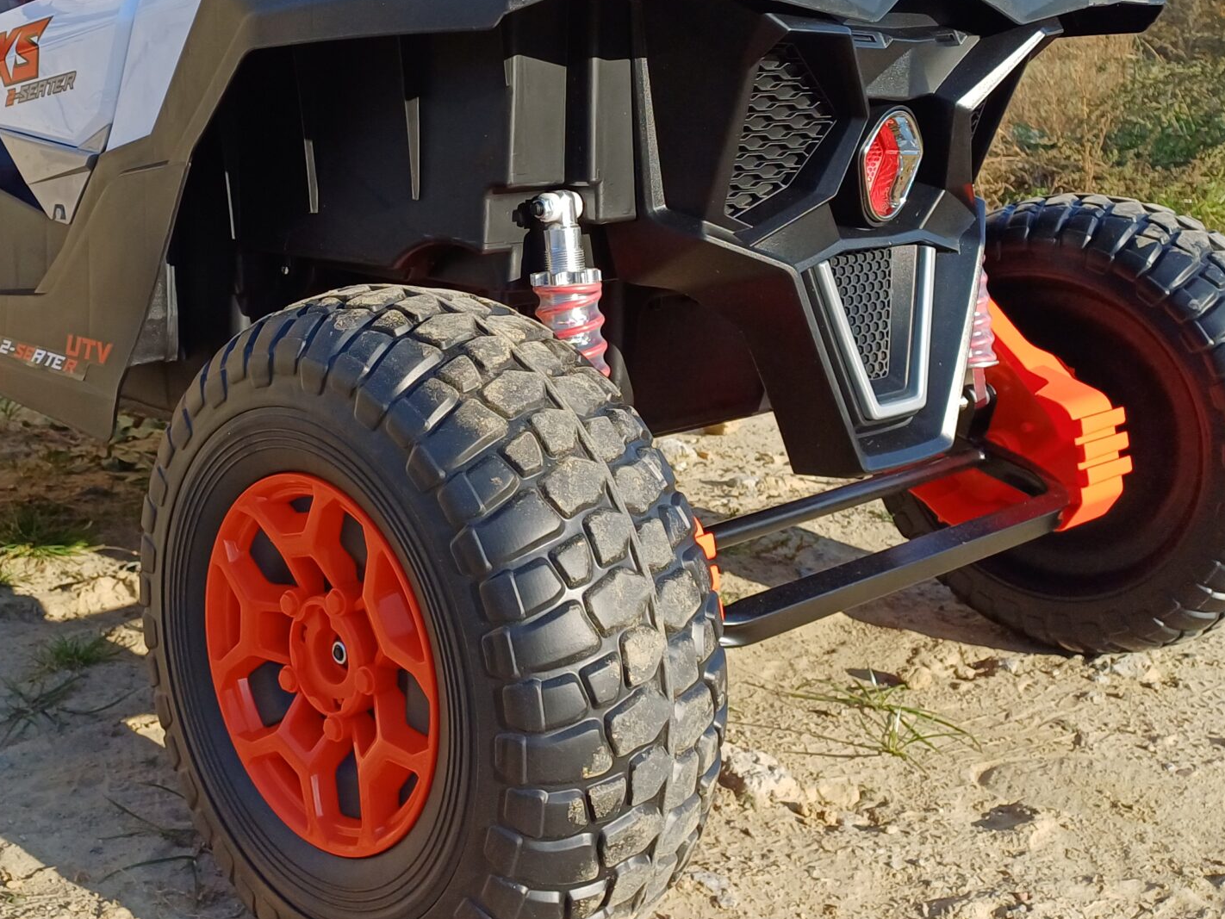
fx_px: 1593
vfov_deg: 31.7
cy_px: 242
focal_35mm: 45
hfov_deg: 41.7
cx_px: 434
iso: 50
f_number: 1.8
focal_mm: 4.65
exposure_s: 1/690
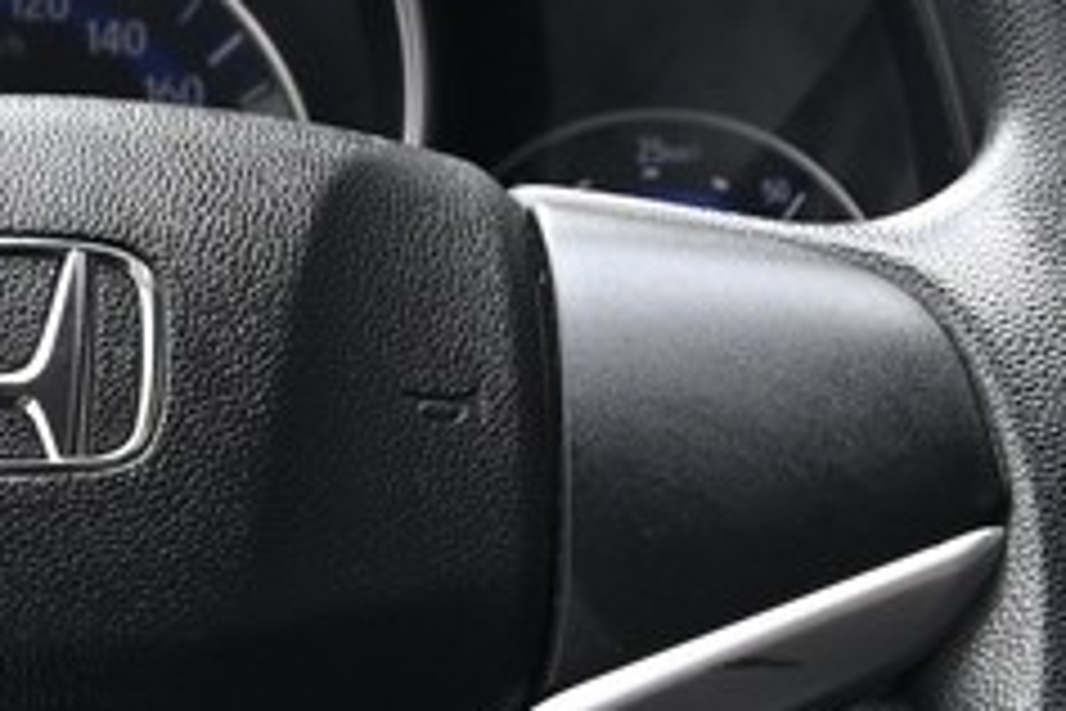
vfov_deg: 5.8
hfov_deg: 8.6
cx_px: -4
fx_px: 7017
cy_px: 511
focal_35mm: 237
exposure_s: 1/60
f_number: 6.7
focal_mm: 34
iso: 200
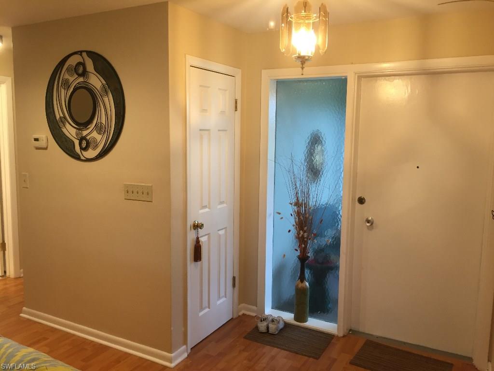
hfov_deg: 61.7
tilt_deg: -6.5
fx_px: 414
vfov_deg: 48.2
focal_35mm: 29
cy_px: 186
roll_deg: -2.0
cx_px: 247
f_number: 2.2
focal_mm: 4.15
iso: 80
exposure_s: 1/30
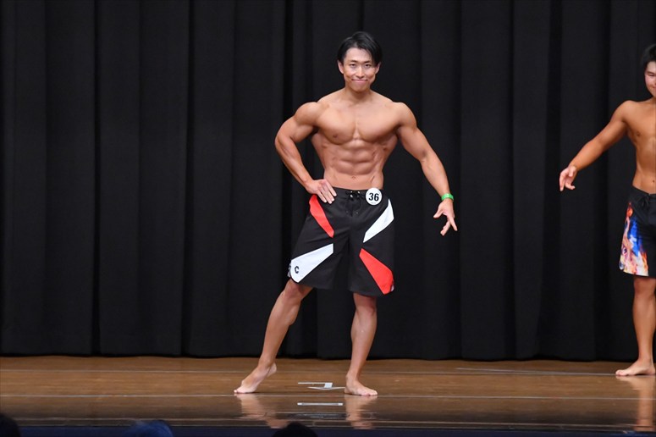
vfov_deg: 6.1
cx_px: 328
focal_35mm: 225
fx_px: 4098
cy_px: 218
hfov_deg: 9.2
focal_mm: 150
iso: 8000
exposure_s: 1/400
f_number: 5.6
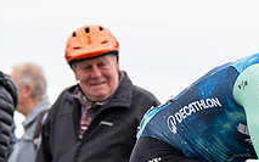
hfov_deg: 5.8
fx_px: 2547
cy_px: 120
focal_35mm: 361
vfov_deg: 3.6
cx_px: 365
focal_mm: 88
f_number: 3.5
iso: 320
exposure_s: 1/1000
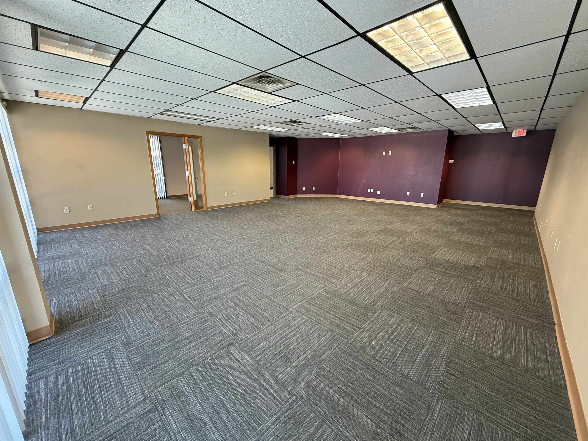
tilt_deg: -13.4
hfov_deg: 102.1
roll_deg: -0.3
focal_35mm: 14
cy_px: 220
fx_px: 238
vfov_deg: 85.7
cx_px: 294
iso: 200
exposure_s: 1/99
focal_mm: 2.22
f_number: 2.2
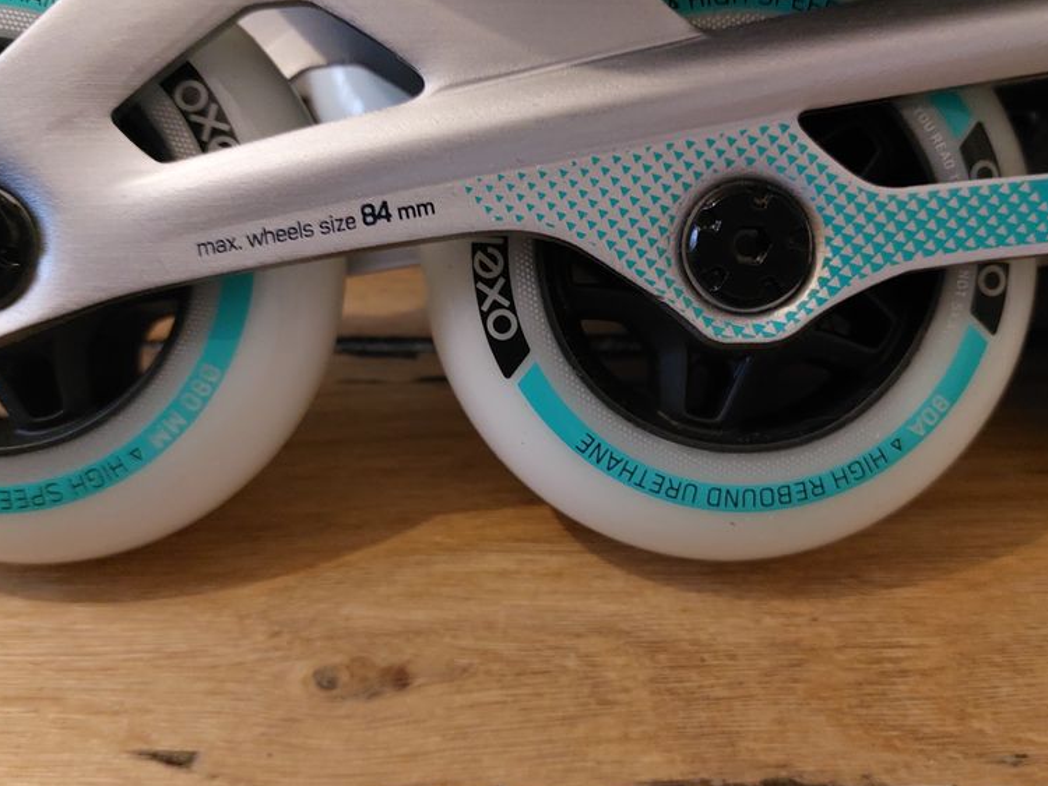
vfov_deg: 44.2
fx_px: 969
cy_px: 408
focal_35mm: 32
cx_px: 594
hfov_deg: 56.6
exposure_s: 1/24
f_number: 1.8
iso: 640
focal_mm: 5.23
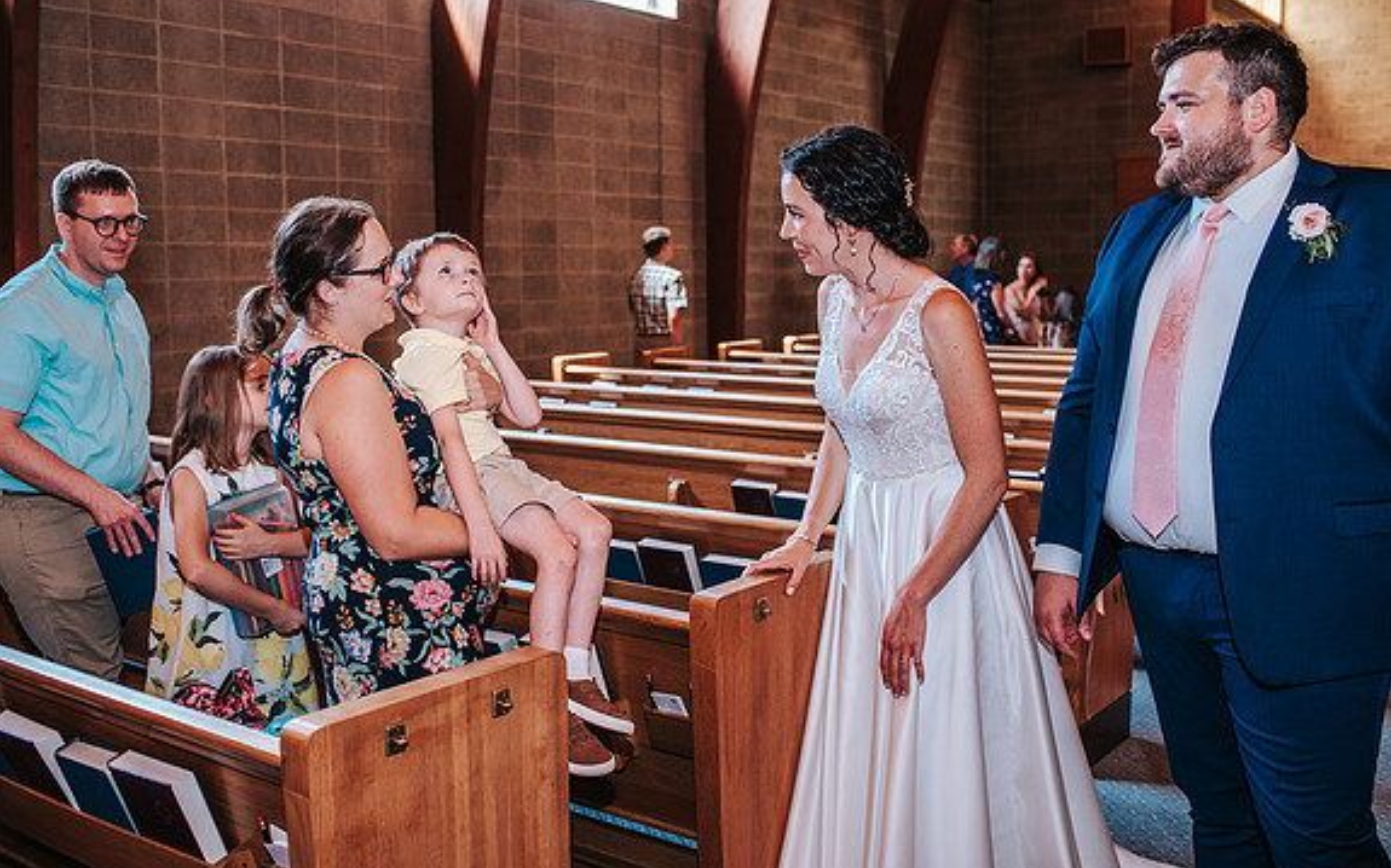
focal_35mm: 36
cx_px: 699
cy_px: 424
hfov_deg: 54.0
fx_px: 1364
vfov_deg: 35.3
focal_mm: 35
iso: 1000
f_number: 3.2
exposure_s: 1/125
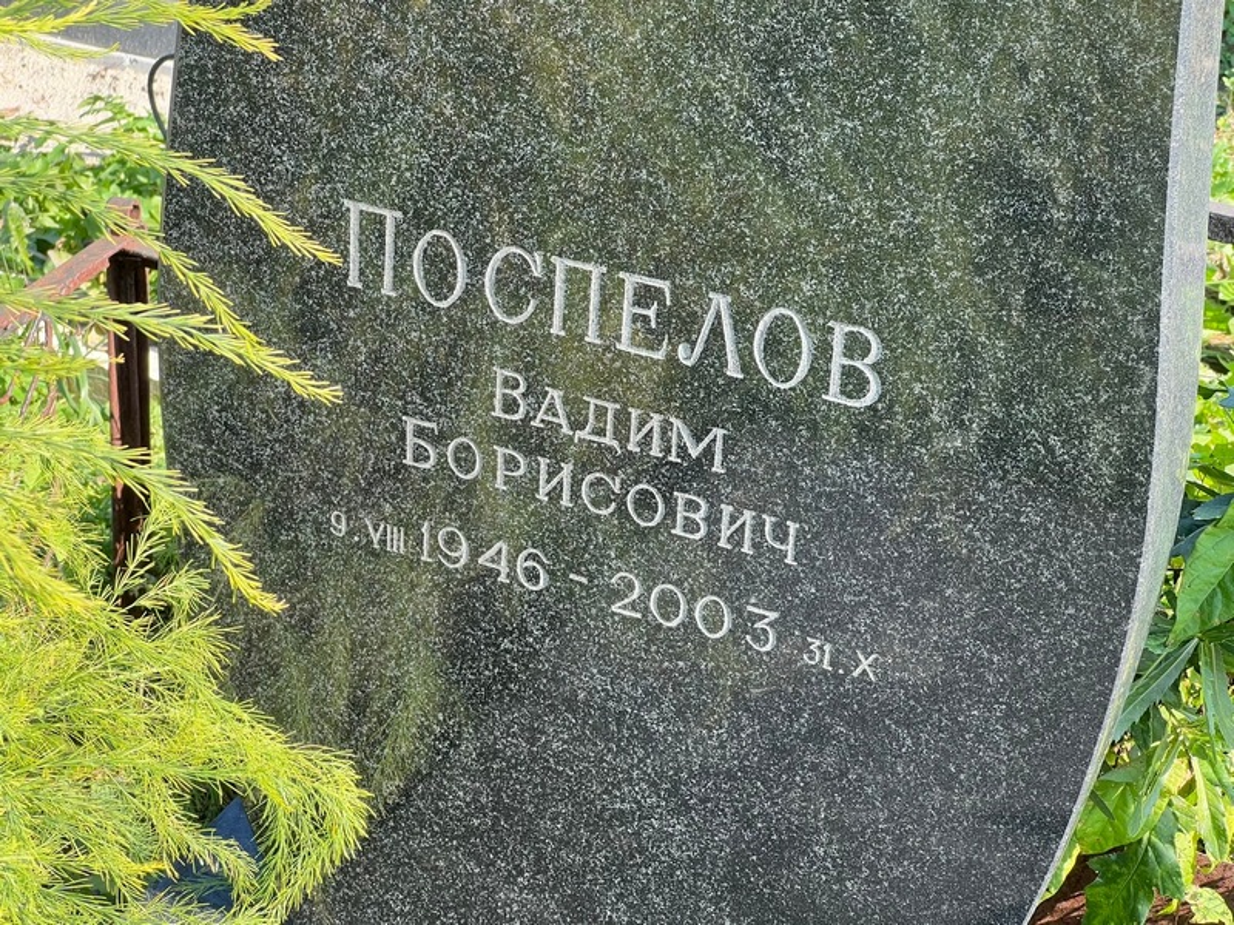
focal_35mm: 77
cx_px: 617
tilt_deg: -30.1
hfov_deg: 25.3
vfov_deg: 19.1
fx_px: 2745
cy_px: 462
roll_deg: +0.7
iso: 32
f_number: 2.8
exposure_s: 1/99
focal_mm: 9
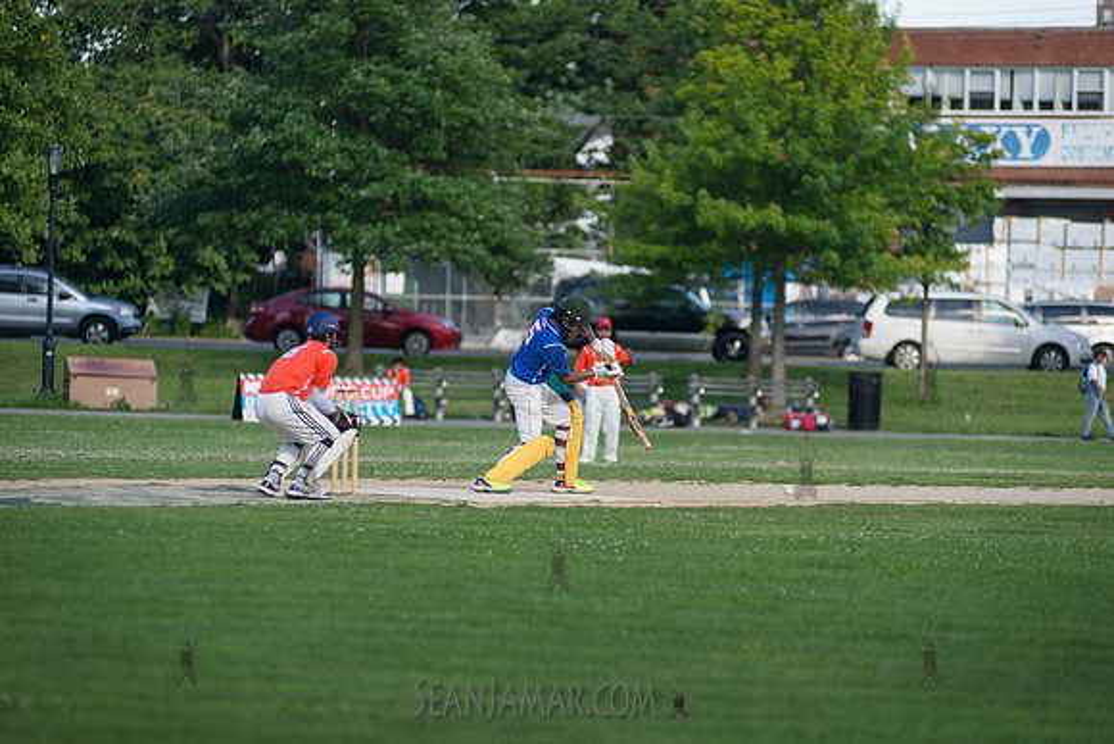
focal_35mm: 200
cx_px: 557
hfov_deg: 10.3
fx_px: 6190
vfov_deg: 6.9
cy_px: 372
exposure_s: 1/2500
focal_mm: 200
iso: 200
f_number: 2.8
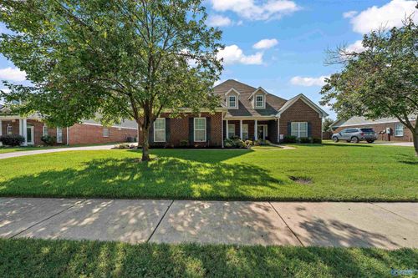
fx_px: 151
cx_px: 209
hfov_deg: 108.3
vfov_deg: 85.4
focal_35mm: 13
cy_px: 139
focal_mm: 13
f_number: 9
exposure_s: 1/100
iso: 100
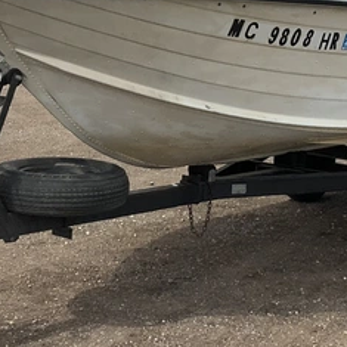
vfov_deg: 21.0
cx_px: 193
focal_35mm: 82
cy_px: 98
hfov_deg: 21.1
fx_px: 930
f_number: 1.8
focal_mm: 3
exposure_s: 1/1730
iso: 25
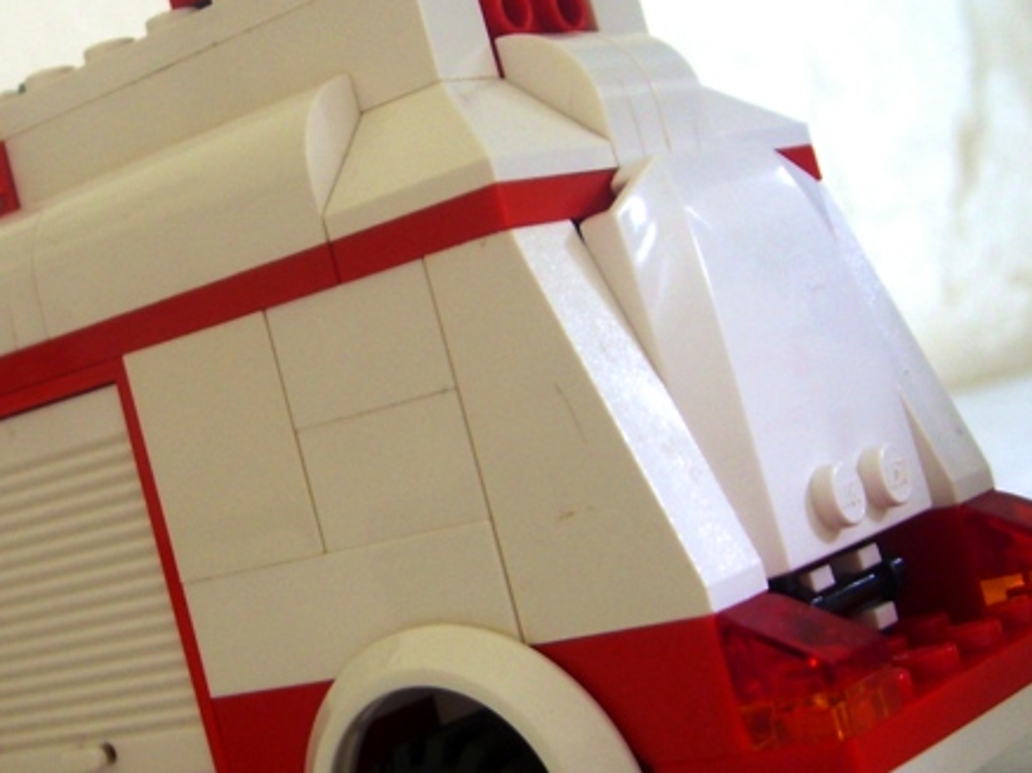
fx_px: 1907
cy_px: 344
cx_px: 236
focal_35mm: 64
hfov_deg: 29.7
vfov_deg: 22.9
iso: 50
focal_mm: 5.8
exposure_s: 1/7
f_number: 2.8
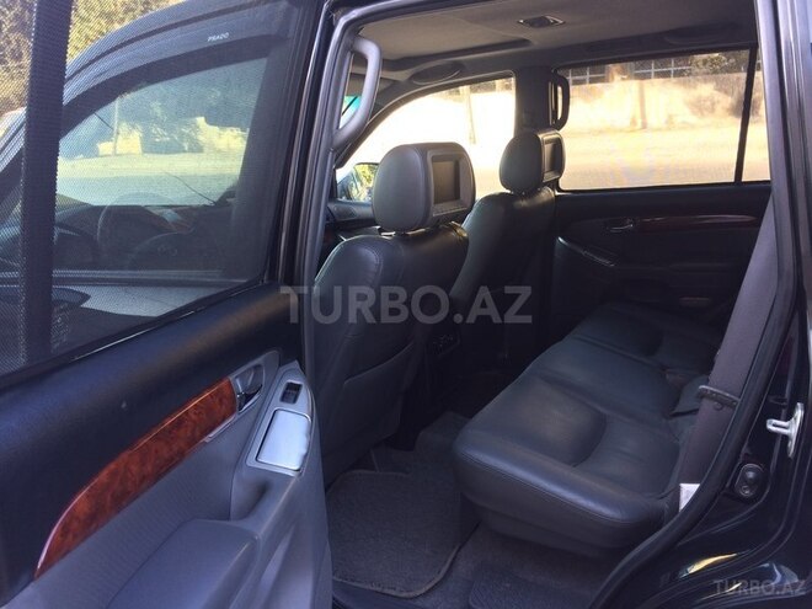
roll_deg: +3.4
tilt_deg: -17.2
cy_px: 304
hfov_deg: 61.7
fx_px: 680
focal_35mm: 29
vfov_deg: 48.2
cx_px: 406
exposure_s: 1/50
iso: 40
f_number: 2.2
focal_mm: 4.15
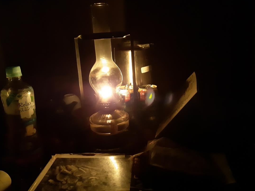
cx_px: 129
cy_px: 97
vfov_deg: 48.2
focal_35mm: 29
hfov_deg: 61.7
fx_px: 214
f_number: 1.7
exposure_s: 1/10
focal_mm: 3.93
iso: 1250
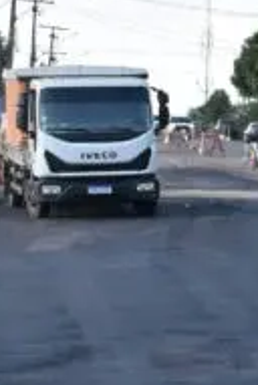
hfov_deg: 6.0
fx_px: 2321
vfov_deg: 9.5
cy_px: 209
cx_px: 685
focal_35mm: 217
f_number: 8
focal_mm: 27
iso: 720
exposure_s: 1/500
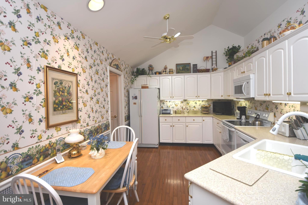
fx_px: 141
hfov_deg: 95.0
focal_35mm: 16
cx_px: 154
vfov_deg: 72.0
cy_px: 102
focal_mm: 11
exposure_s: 1/60
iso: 100
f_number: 4
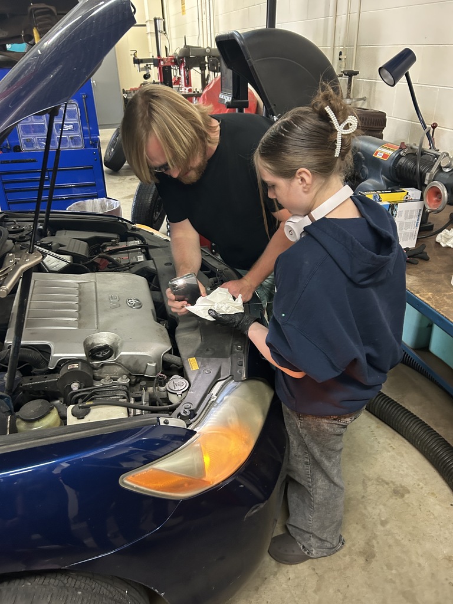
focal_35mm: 26
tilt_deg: -27.8
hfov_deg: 53.1
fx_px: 454
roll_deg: -0.1
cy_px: 302
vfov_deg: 67.3
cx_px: 226
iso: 400
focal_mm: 5.7
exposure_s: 1/40
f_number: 1.5
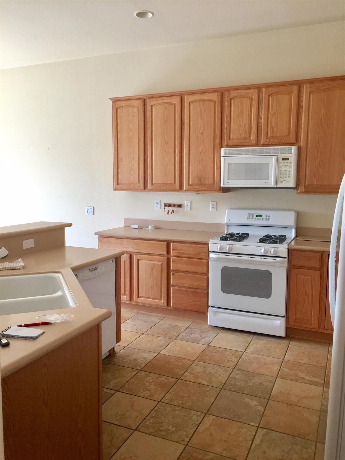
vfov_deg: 61.7
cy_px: 230
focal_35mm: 29
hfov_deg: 48.2
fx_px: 385
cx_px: 172
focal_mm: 4.15
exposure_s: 1/40
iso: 32
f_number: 2.2
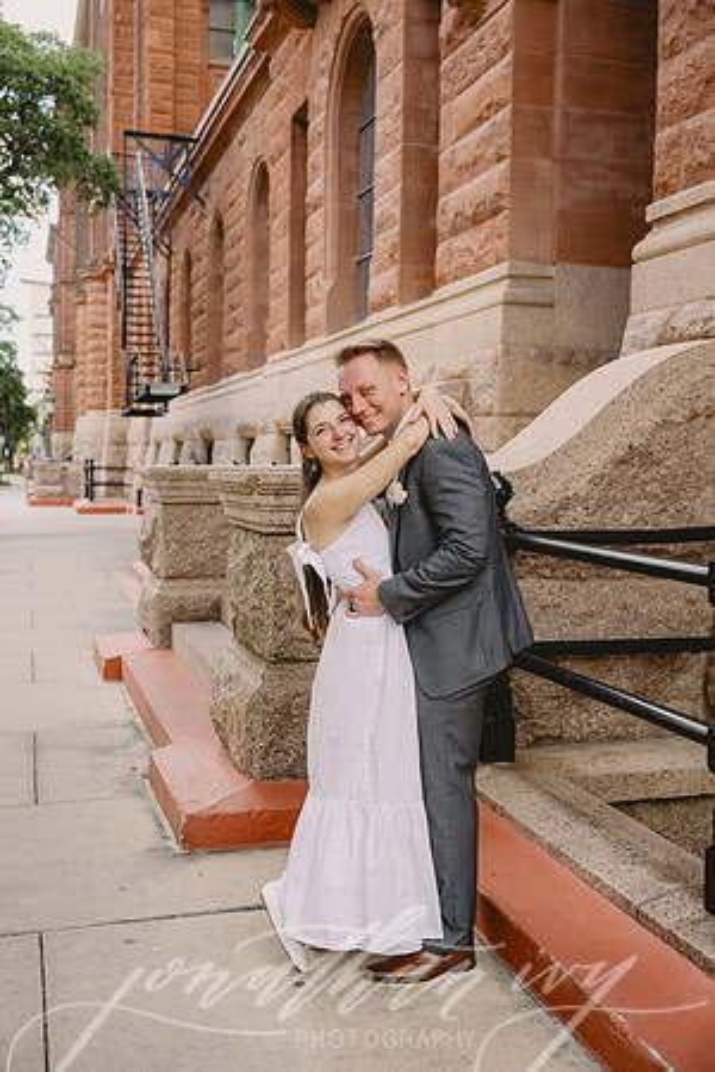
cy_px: 536
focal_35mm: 37
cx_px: 358
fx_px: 1102
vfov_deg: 51.9
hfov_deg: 35.9
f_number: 3.2
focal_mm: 37
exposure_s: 1/1600
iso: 1000
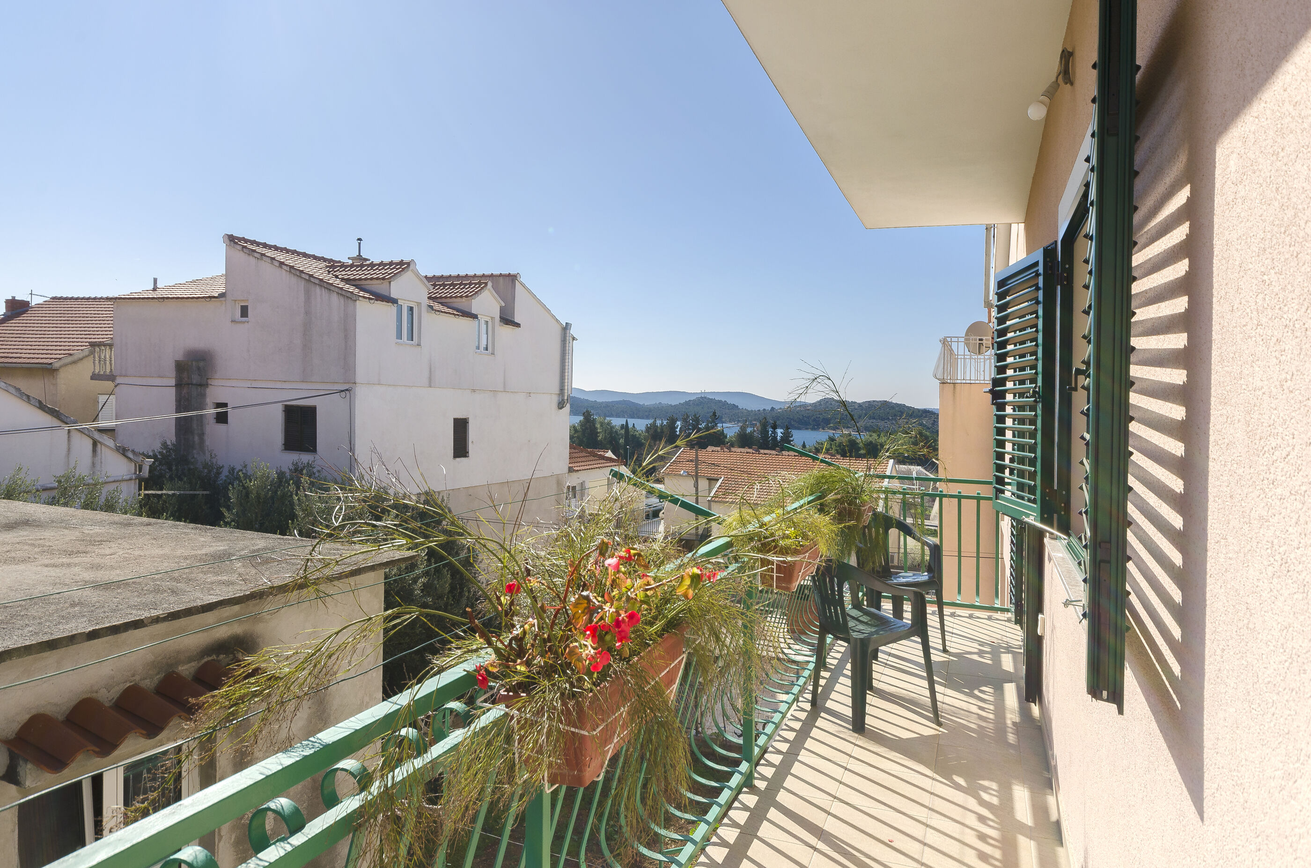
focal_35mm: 21
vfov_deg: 59.3
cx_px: 656
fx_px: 763
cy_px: 434
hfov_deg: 81.3
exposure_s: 1/200
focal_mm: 14
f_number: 11
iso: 100
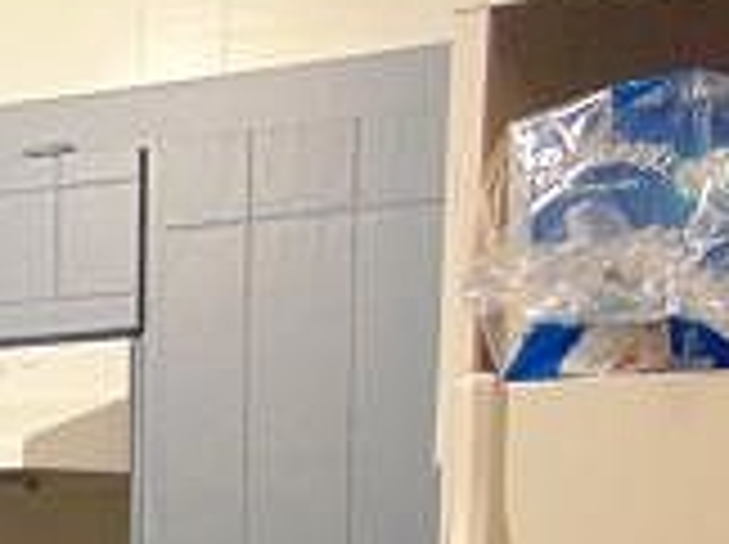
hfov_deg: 18.1
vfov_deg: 13.8
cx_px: -302
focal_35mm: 99
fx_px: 2082
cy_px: 872
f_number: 3
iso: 320
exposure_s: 1/30
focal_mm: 4.5
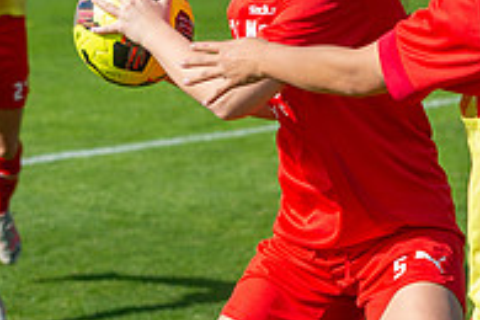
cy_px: 76
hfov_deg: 9.9
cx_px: 354
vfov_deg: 6.6
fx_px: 2773
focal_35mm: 208
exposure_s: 1/1600
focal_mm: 70
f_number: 4.5
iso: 280
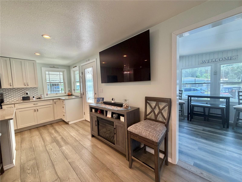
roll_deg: +2.2
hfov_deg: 102.1
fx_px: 98
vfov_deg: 85.7
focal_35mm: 14
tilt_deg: -3.8
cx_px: 121
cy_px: 91
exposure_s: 1/120
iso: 200
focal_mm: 2.22
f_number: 2.2
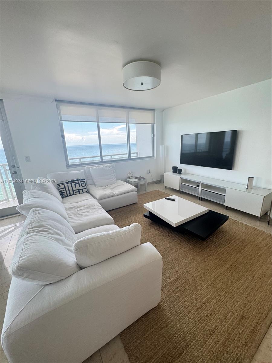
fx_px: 147
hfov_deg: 85.7
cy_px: 182
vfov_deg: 102.1
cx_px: 136
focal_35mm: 14
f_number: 2.2
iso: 64
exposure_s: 1/99
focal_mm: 2.22
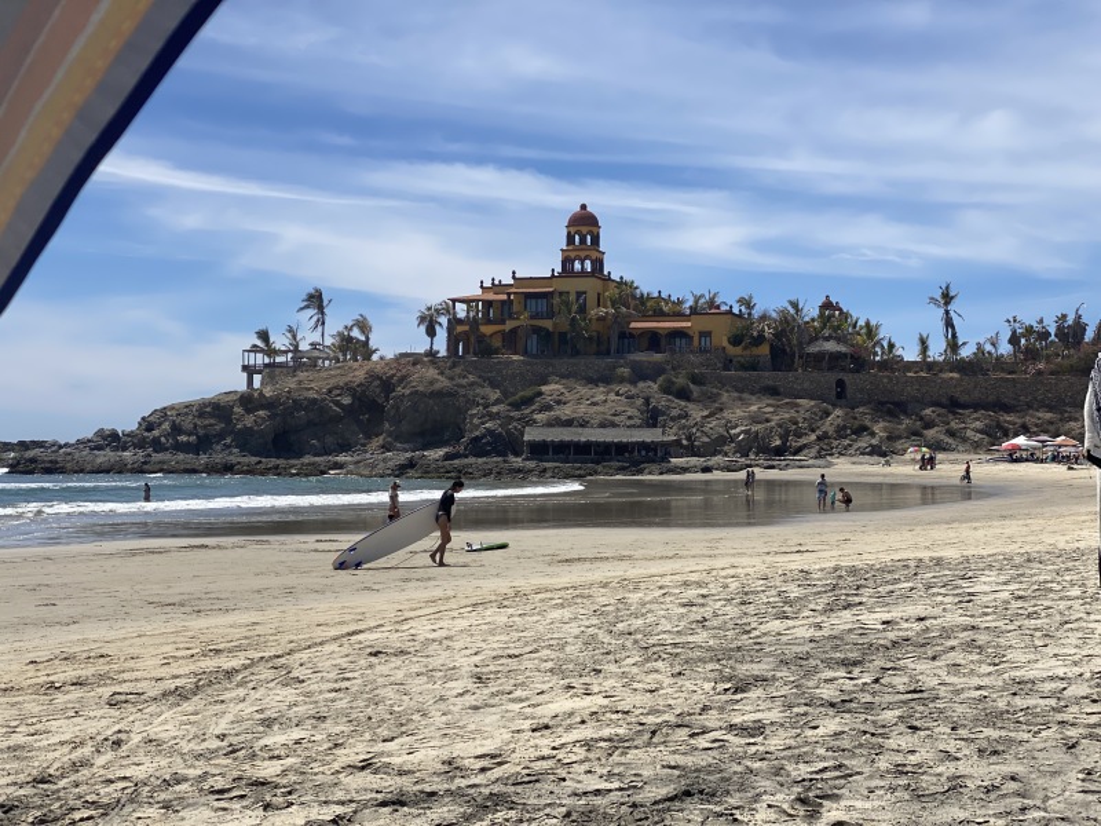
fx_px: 1654
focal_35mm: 52
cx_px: 550
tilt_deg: +1.4
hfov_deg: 36.8
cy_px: 413
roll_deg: -0.4
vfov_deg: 28.0
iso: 20
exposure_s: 1/2994
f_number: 2
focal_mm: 6
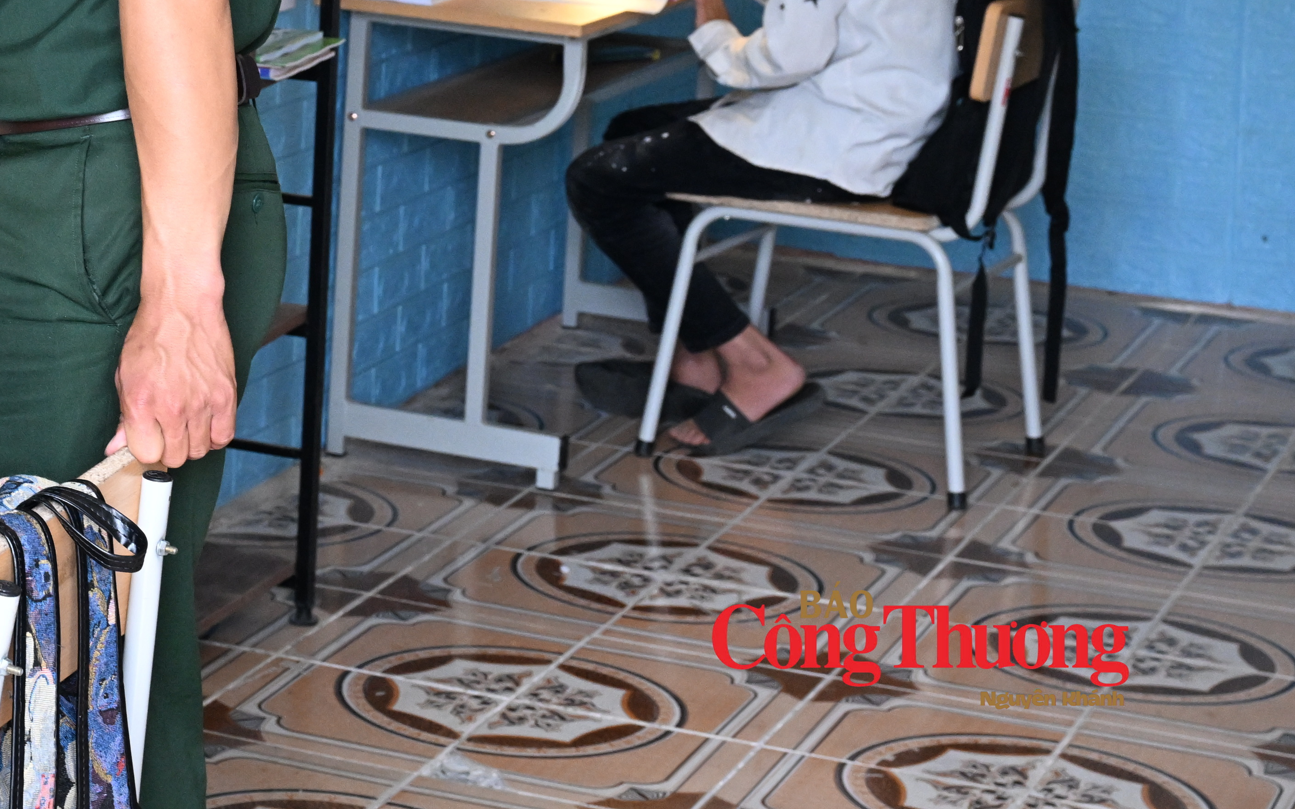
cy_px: -119
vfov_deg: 12.2
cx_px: -55
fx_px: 3705
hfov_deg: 19.2
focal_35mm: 105
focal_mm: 47
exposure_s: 1/200
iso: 3200
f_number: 7.1
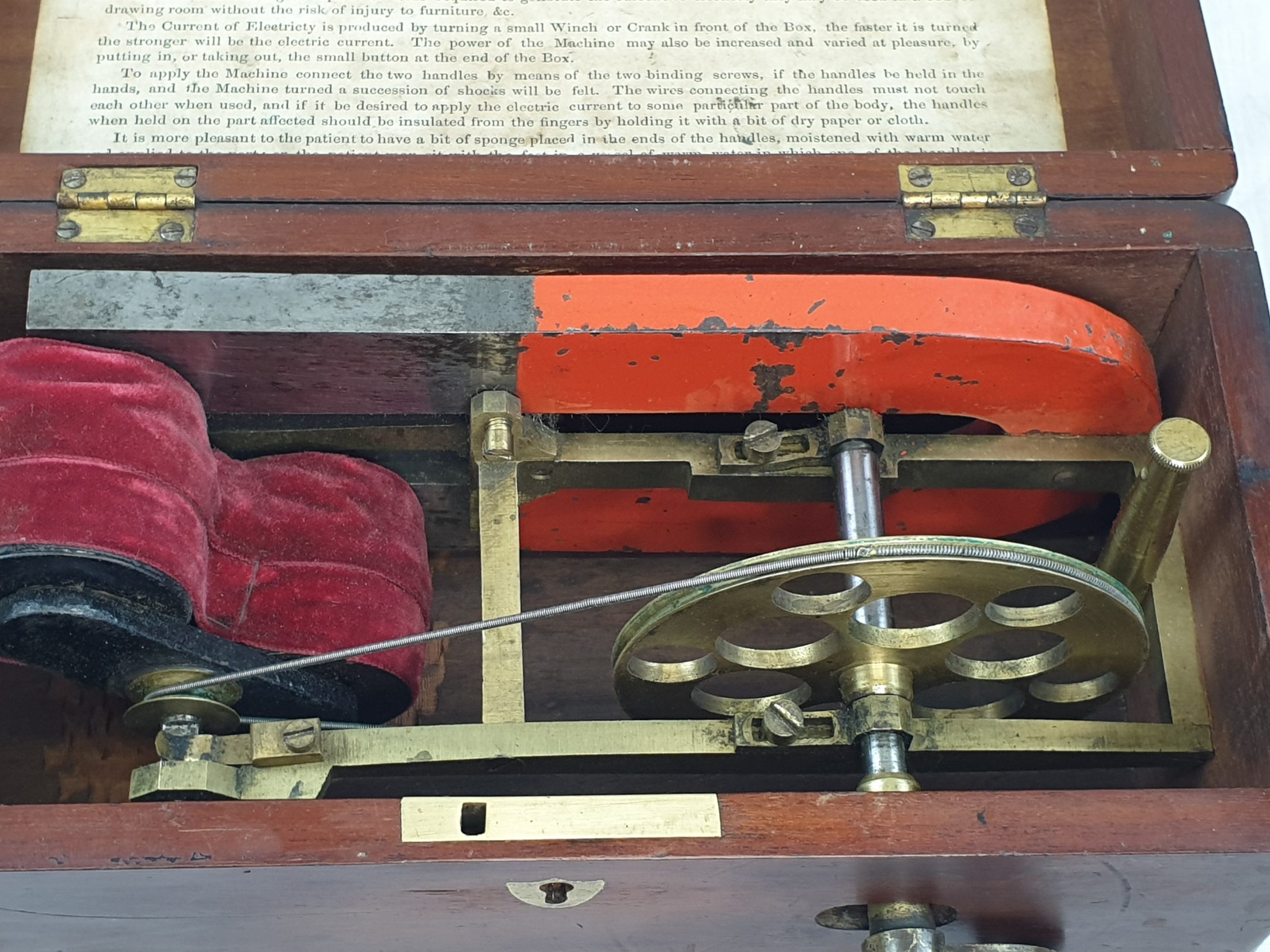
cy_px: 523
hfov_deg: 59.9
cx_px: 584
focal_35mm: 30
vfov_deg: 46.7
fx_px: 1101
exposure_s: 1/50
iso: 125
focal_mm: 4.3
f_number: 2.4
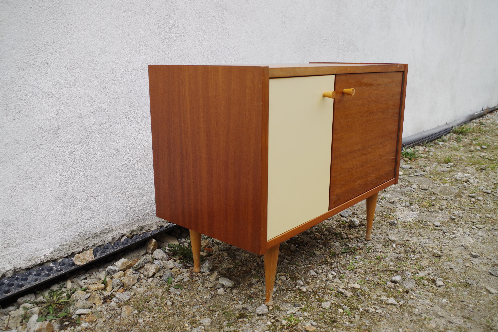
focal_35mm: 32
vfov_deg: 41.7
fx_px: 436
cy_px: 166
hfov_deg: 59.5
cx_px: 249
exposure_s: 1/100
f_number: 5.6
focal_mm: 21
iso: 200
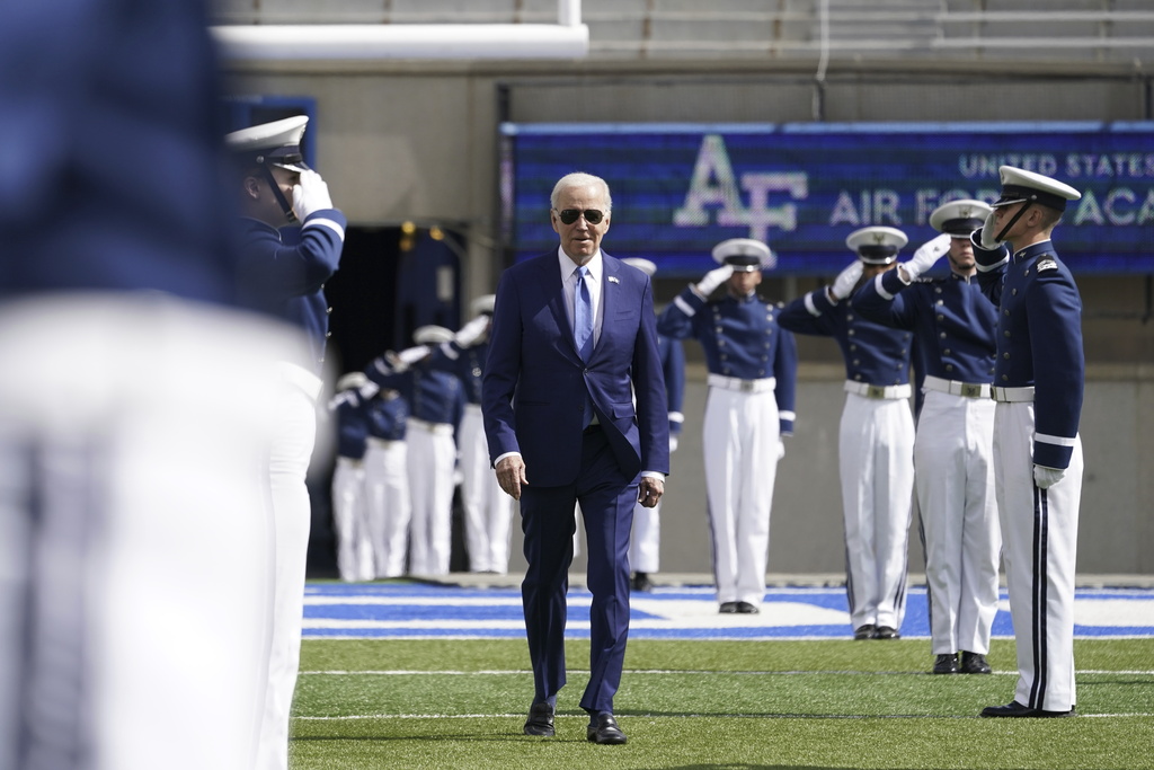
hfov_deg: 7.5
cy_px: 385
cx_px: 577
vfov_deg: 5.0
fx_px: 8848
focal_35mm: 276
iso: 500
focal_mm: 276
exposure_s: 1/2500
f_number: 5.6
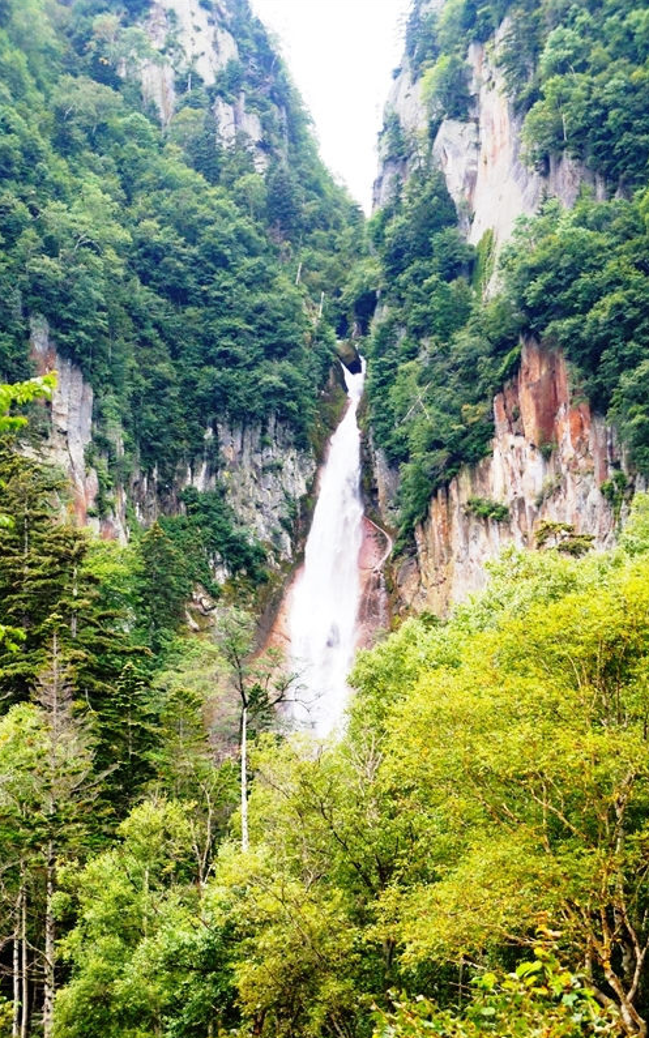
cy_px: 521
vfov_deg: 24.5
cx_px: 304
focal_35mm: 85
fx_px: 2391
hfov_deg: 15.5
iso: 1600
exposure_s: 1/60
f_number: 5.6
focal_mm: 55
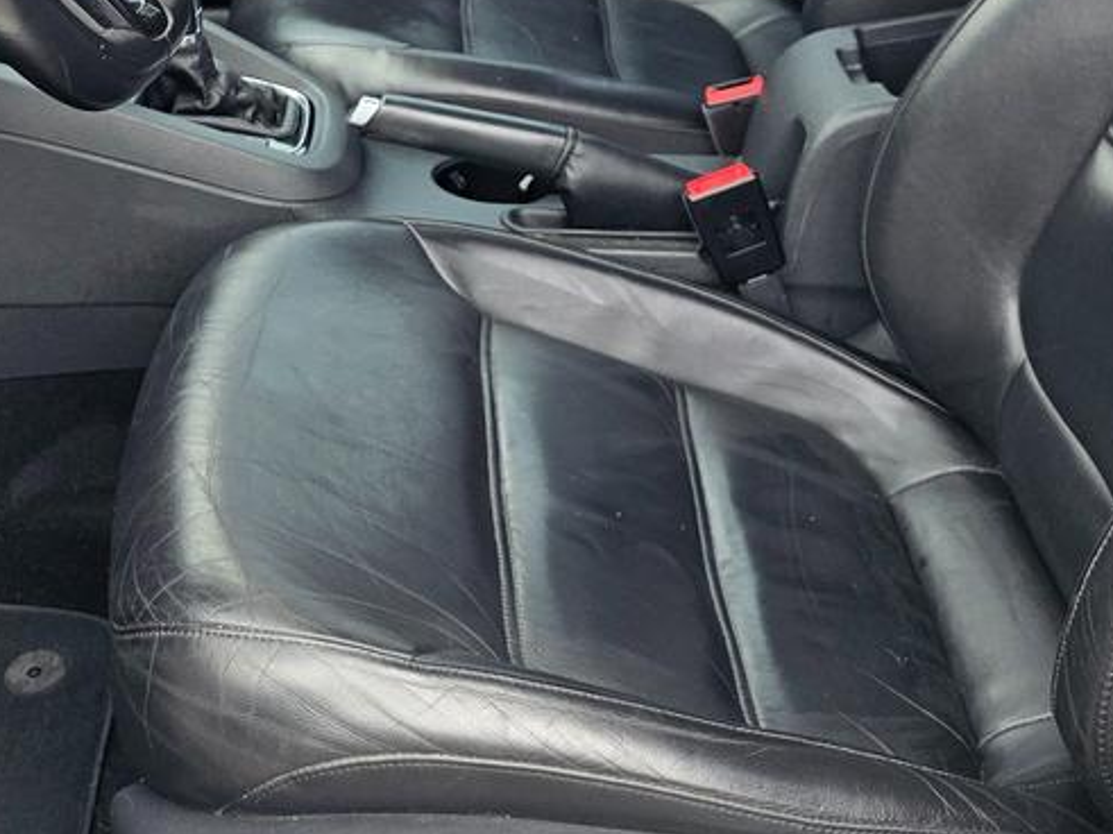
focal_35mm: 60
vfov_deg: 23.6
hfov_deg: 31.7
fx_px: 1929
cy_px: 41
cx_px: 313
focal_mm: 6.3
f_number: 1.7
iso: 64
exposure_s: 1/359
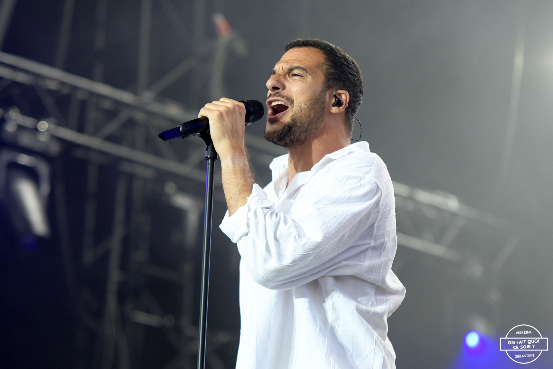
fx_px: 2304
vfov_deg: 9.2
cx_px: 276
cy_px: 184
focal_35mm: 150
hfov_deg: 13.7
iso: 1000
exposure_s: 1/1250
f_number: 2.8
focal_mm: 100
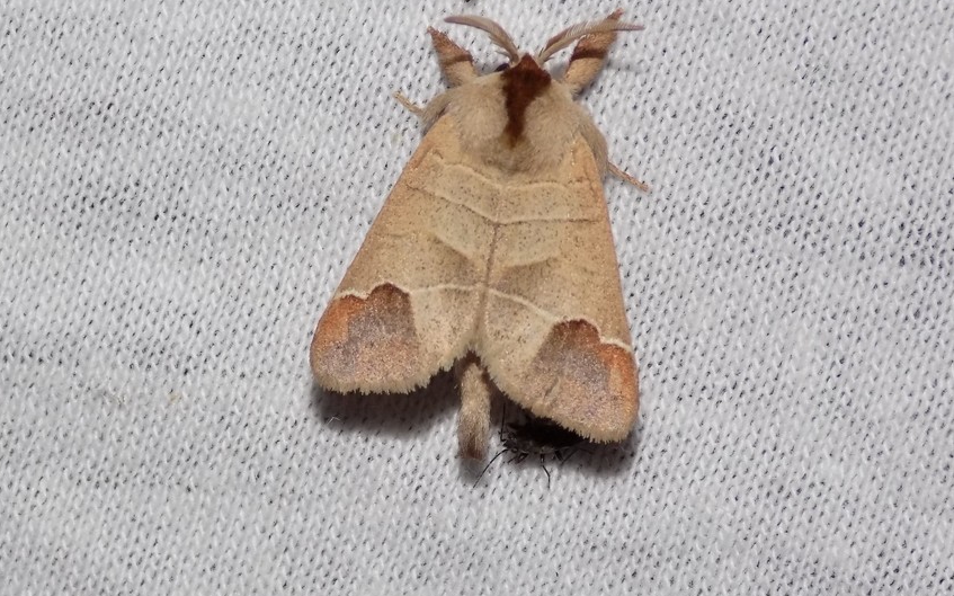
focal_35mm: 126
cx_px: 475
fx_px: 3275
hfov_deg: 16.6
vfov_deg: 10.4
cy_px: 242
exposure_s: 1/30
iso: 200
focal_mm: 20.9
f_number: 4.8
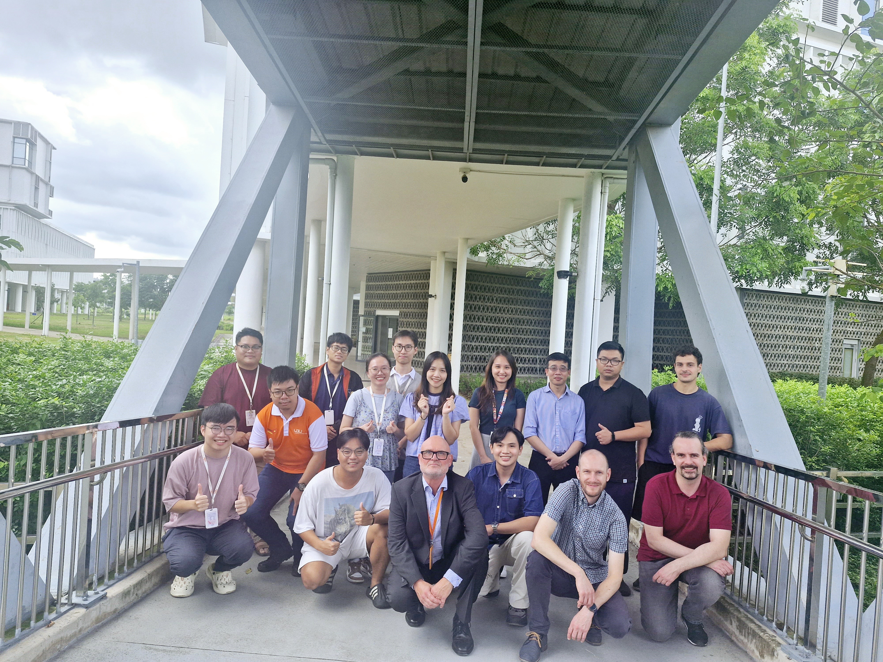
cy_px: 331
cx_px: 442
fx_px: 587
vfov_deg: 58.9
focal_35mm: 23
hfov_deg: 73.9
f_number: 1.8
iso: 50
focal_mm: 5.54
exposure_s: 1/588
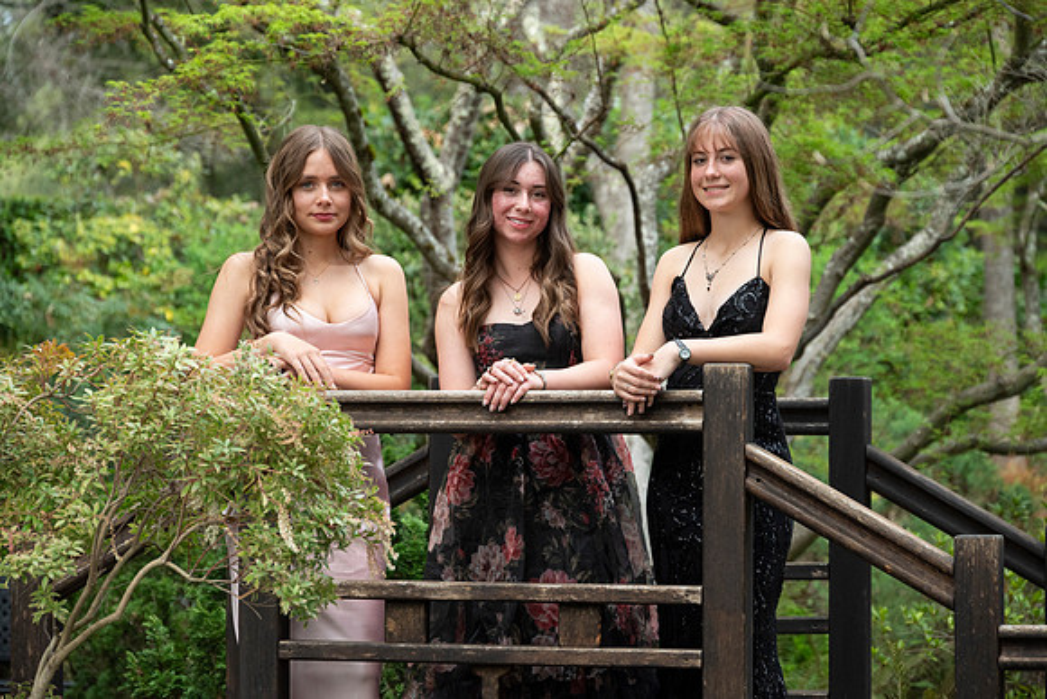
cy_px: 350
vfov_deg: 10.6
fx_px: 3782
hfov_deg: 15.8
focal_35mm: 130
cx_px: 524
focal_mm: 130
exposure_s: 1/640
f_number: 6.3
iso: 1250
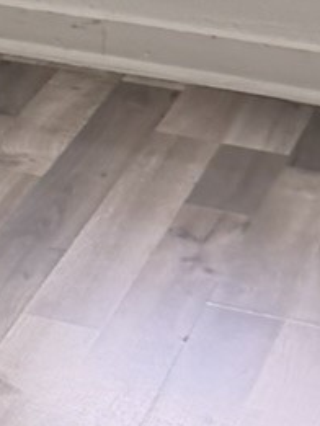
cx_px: -800
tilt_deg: -20.1
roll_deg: +0.8
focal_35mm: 188
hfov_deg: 6.8
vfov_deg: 10.5
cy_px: 118
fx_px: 2315
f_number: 1.78
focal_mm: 6.76
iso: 160
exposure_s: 1/72
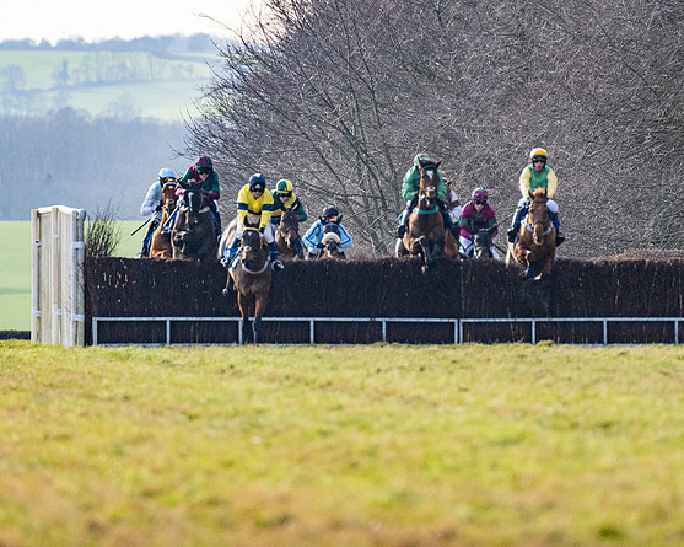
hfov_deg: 3.4
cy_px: 223
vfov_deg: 2.7
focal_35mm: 564
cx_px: 391
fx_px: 11411
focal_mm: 280
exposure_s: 1/5000
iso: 800
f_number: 4
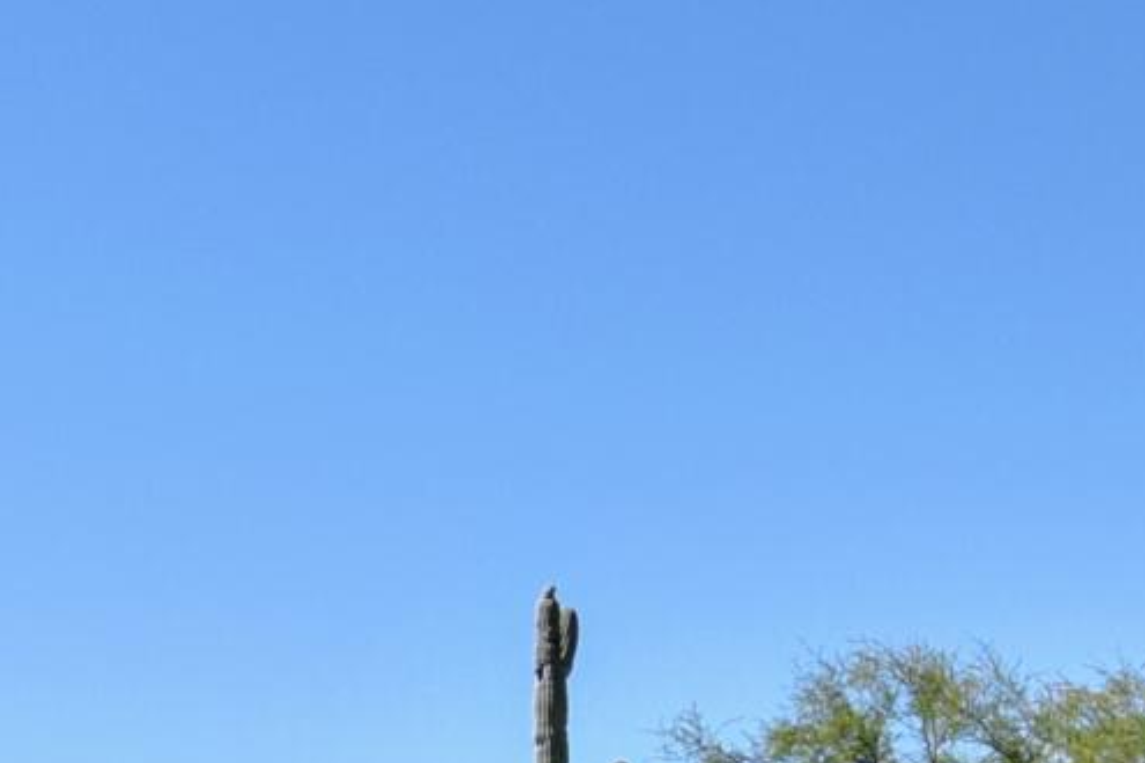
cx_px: -199
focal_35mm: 91
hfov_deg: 21.0
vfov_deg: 13.6
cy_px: 1329
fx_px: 2894
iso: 400
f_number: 9
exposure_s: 1/800
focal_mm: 10
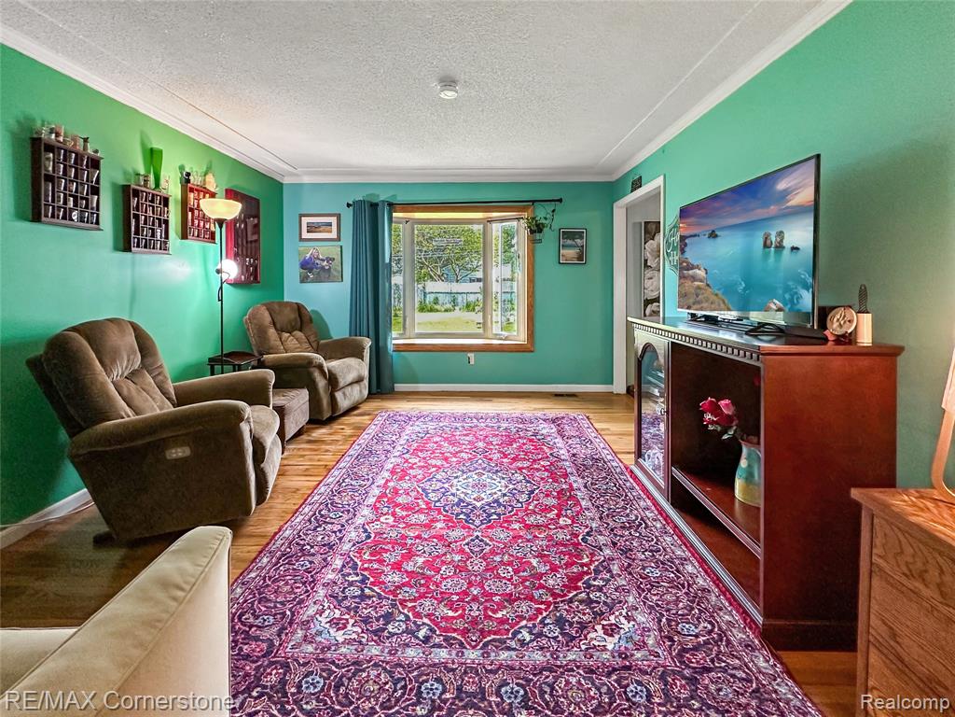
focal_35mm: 14
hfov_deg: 102.1
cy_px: 358
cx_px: 478
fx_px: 386
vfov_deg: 85.7
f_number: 2.2
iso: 250
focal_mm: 2.22
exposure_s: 1/120
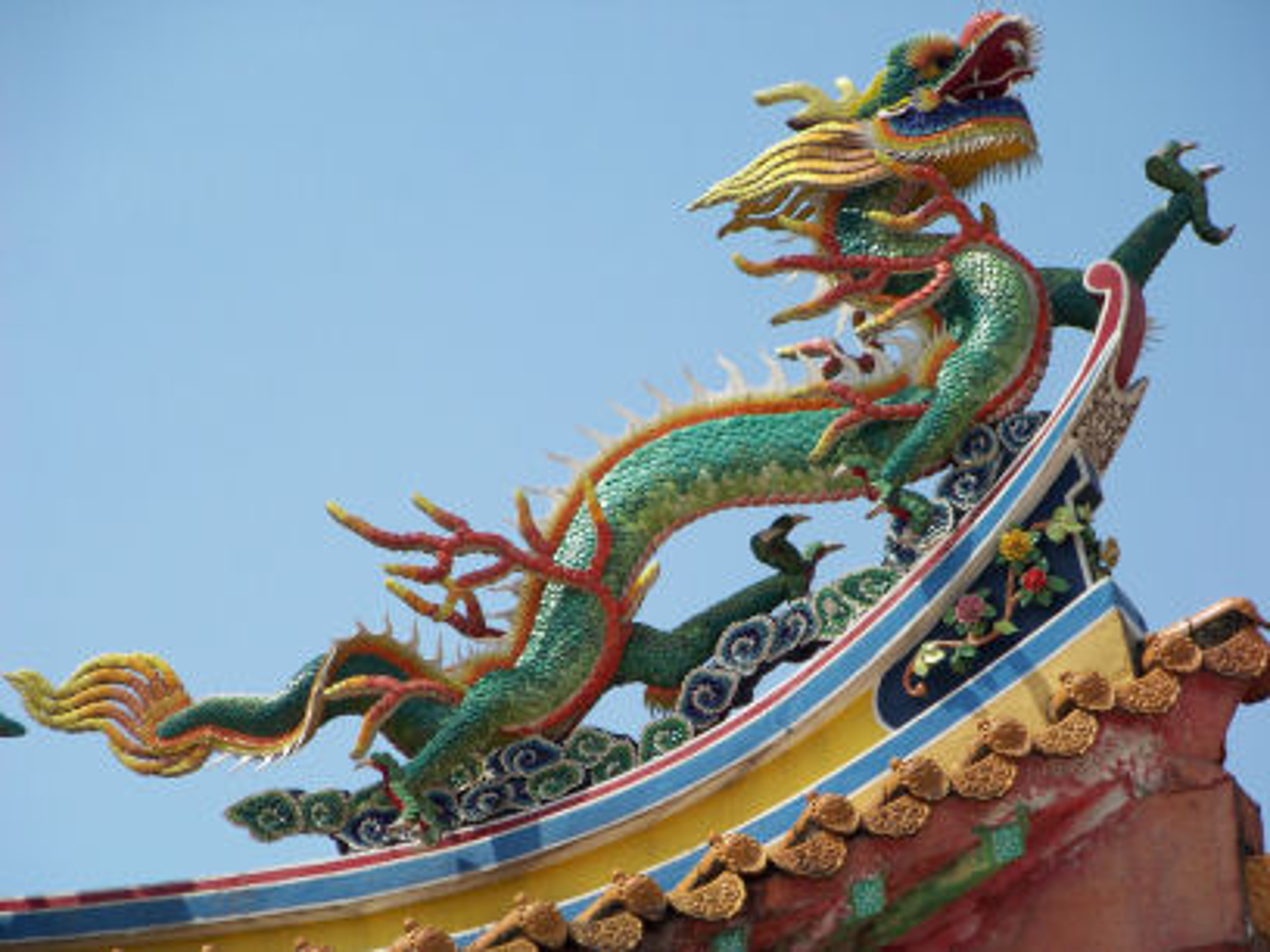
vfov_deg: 5.2
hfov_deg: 6.9
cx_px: 635
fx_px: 10493
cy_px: 476
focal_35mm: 286
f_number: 4
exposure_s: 1/800
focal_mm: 47.4
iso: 67
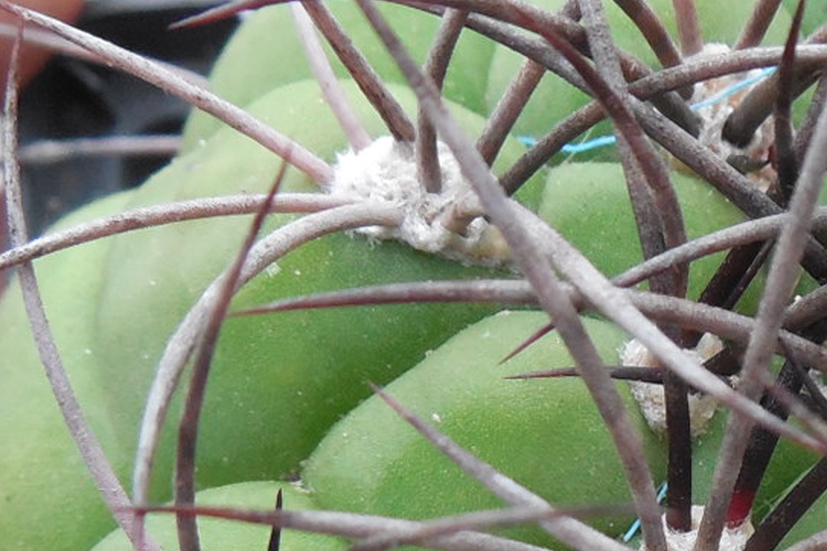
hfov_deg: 20.8
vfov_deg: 14.2
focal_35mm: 95
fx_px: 2182
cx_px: 806
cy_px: 543
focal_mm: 5.6
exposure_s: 1/25
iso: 400
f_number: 3.6
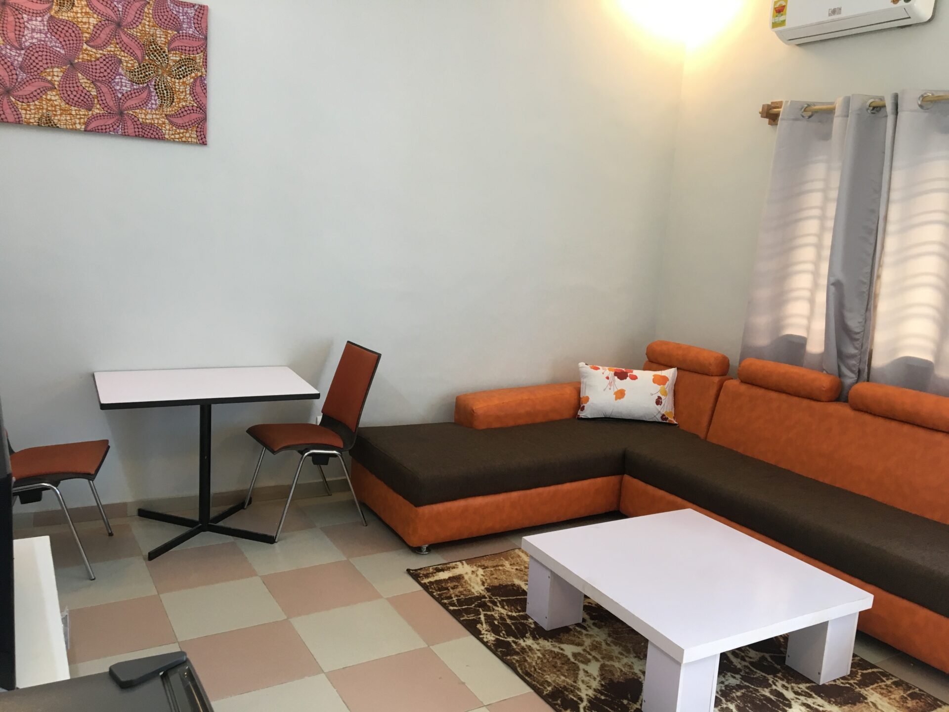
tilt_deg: -8.0
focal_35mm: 29
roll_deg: -3.6
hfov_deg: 61.7
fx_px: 795
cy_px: 356
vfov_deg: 48.2
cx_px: 474
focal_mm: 4.15
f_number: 2.2
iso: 100
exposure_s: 1/33
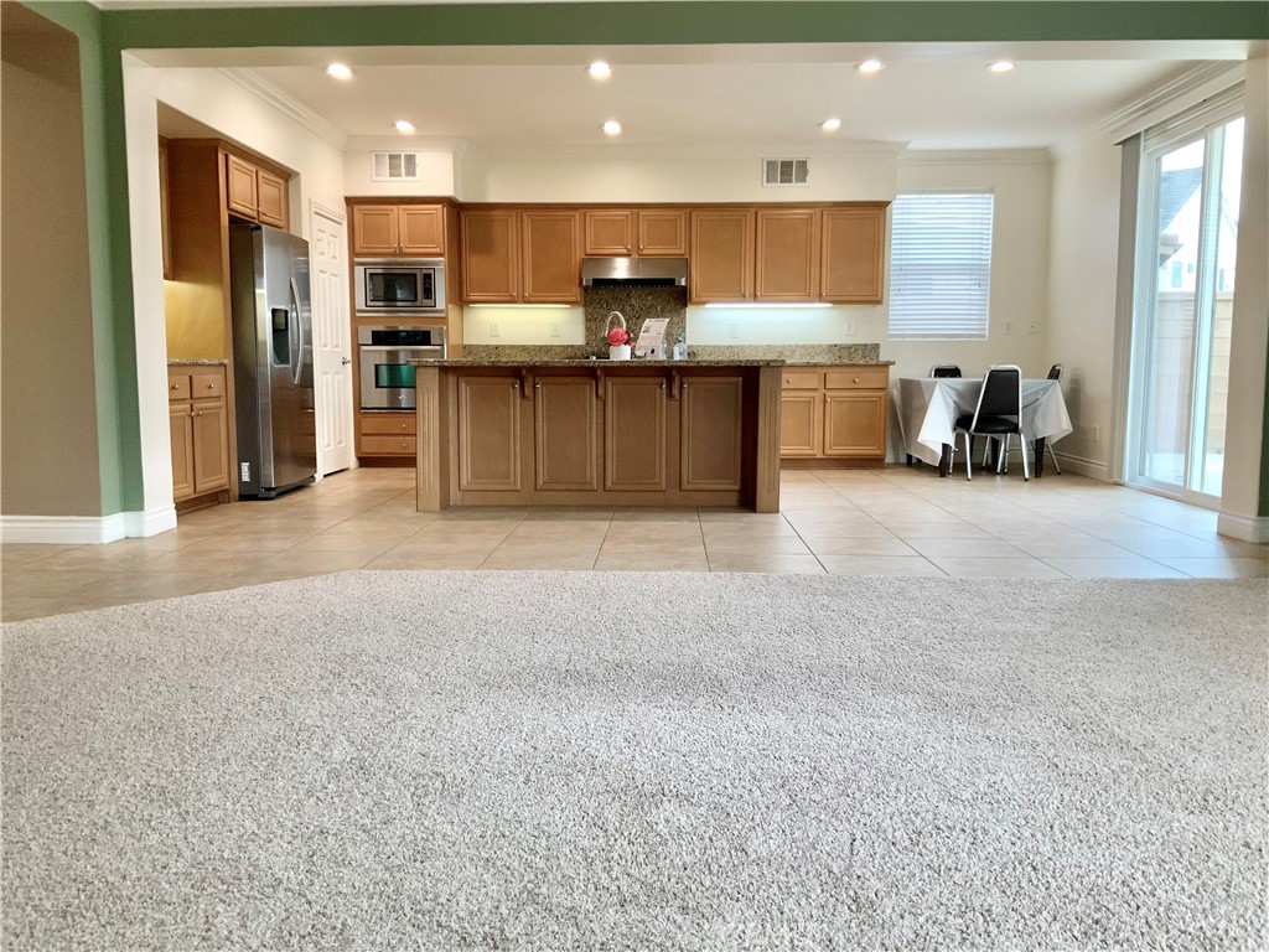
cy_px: 476
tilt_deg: -5.0
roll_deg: -0.2
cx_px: 634
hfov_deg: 61.7
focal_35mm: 29
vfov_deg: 48.2
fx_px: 1063
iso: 50
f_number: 1.8
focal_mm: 3
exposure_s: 1/60
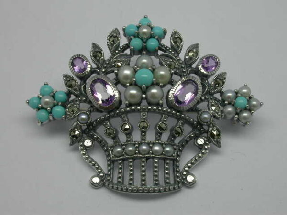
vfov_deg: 17.4
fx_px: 705
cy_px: 108
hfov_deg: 23.0
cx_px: 144
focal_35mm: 85
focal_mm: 17.7
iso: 100
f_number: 9.3
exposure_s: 1/25.8
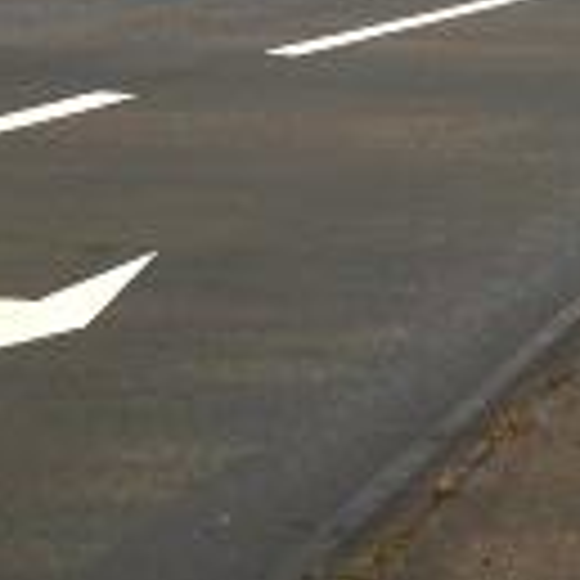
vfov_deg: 17.4
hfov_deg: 17.1
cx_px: 733
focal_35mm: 96
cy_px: -76
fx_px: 1820
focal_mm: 5.8
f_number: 2.6
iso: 50
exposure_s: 1/320
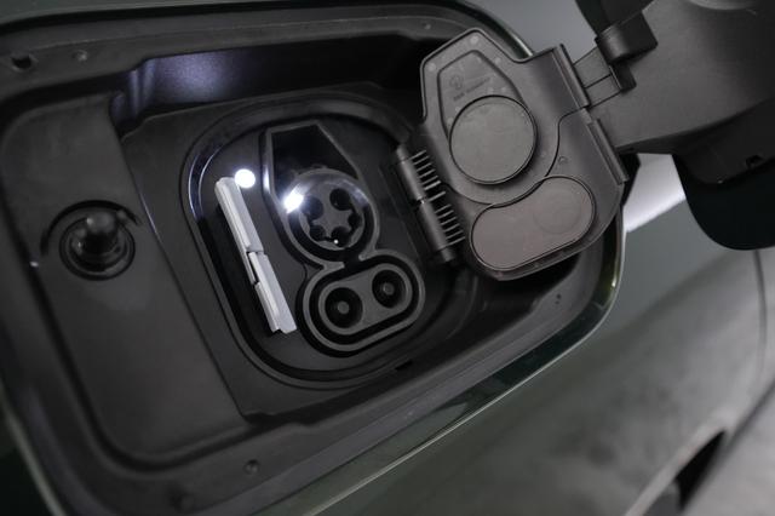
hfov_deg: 71.5
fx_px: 538
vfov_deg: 51.2
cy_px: 258
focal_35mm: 25
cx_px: 388
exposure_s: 1/125
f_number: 4.5
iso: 6400
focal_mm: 25
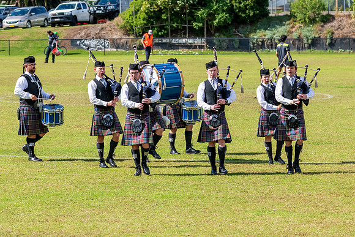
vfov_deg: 6.3
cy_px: 131
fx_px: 2162
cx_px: 194
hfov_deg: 9.4
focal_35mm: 219
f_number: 8
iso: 800
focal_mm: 160
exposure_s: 1/1600
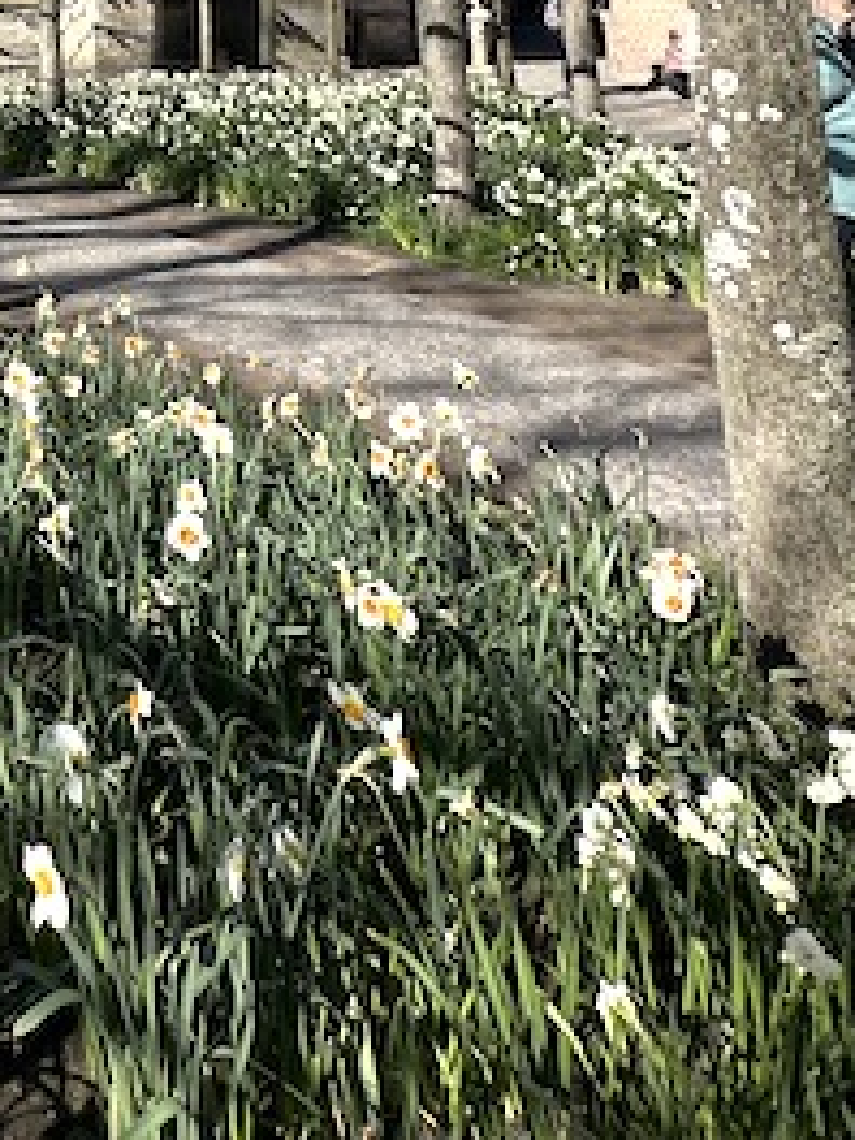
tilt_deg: +10.3
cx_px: -121
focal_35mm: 34
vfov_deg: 39.9
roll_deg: -2.0
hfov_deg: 34.9
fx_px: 1120
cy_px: -203
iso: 40
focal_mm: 2.22
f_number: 2.2
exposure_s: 1/1247
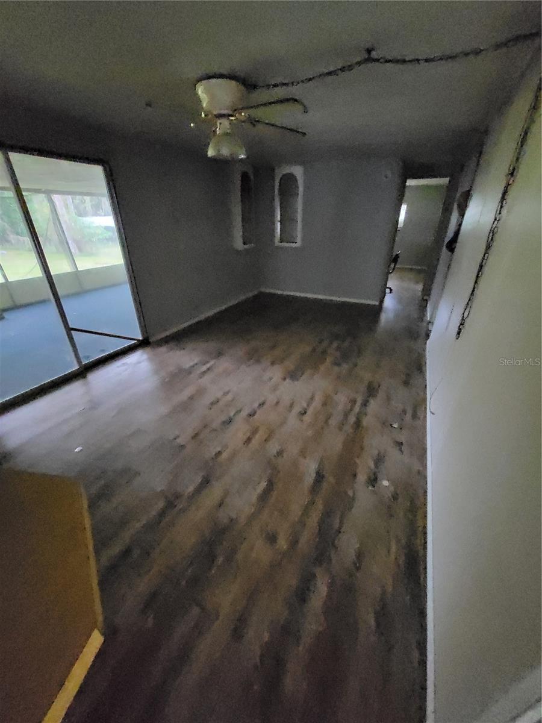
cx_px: 271
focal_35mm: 13
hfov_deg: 89.9
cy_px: 362
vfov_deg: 106.2
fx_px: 271
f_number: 2.2
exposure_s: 1/25
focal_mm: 1.74
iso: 2500
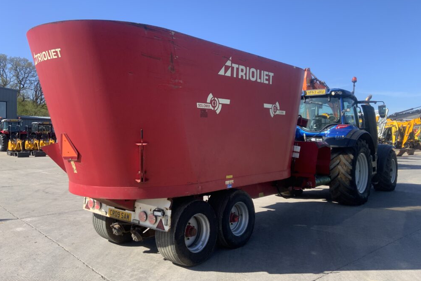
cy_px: 130
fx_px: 362
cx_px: 208
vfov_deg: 42.3
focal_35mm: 31
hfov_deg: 60.3
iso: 16
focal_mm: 3
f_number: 1.8
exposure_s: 1/883
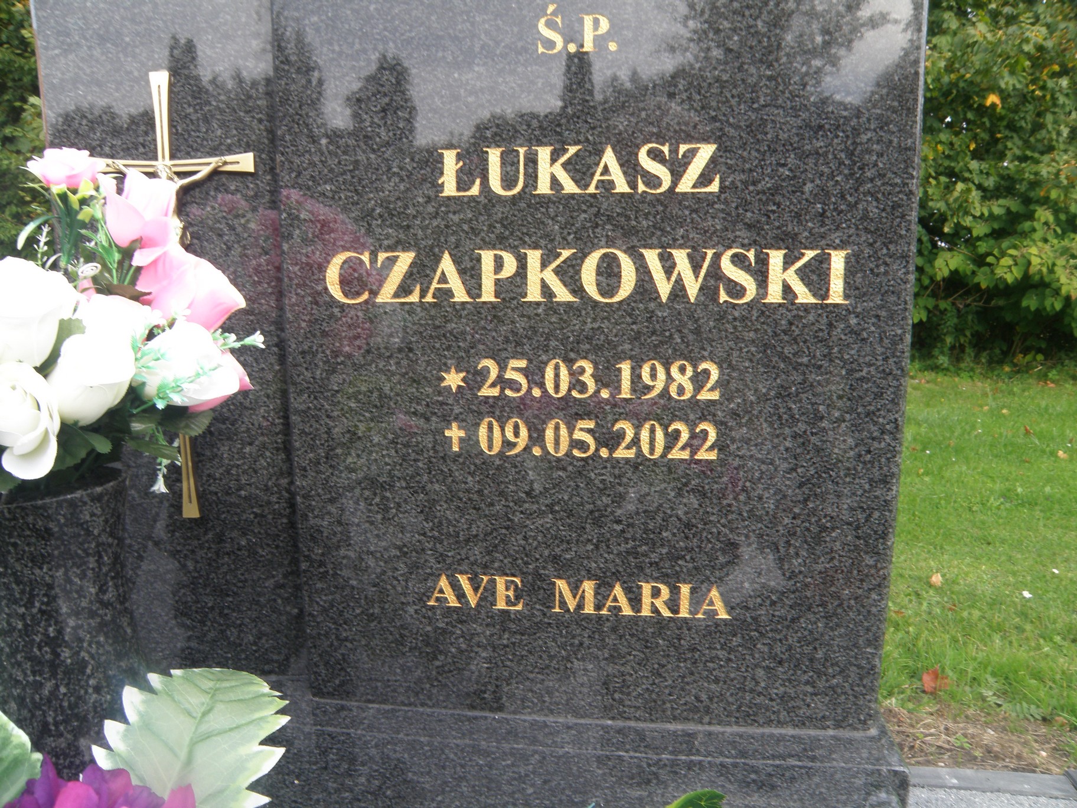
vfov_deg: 53.1
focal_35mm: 26
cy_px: 404
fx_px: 809
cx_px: 538
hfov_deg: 67.3
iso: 64
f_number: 5.6
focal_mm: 4.6
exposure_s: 1/60
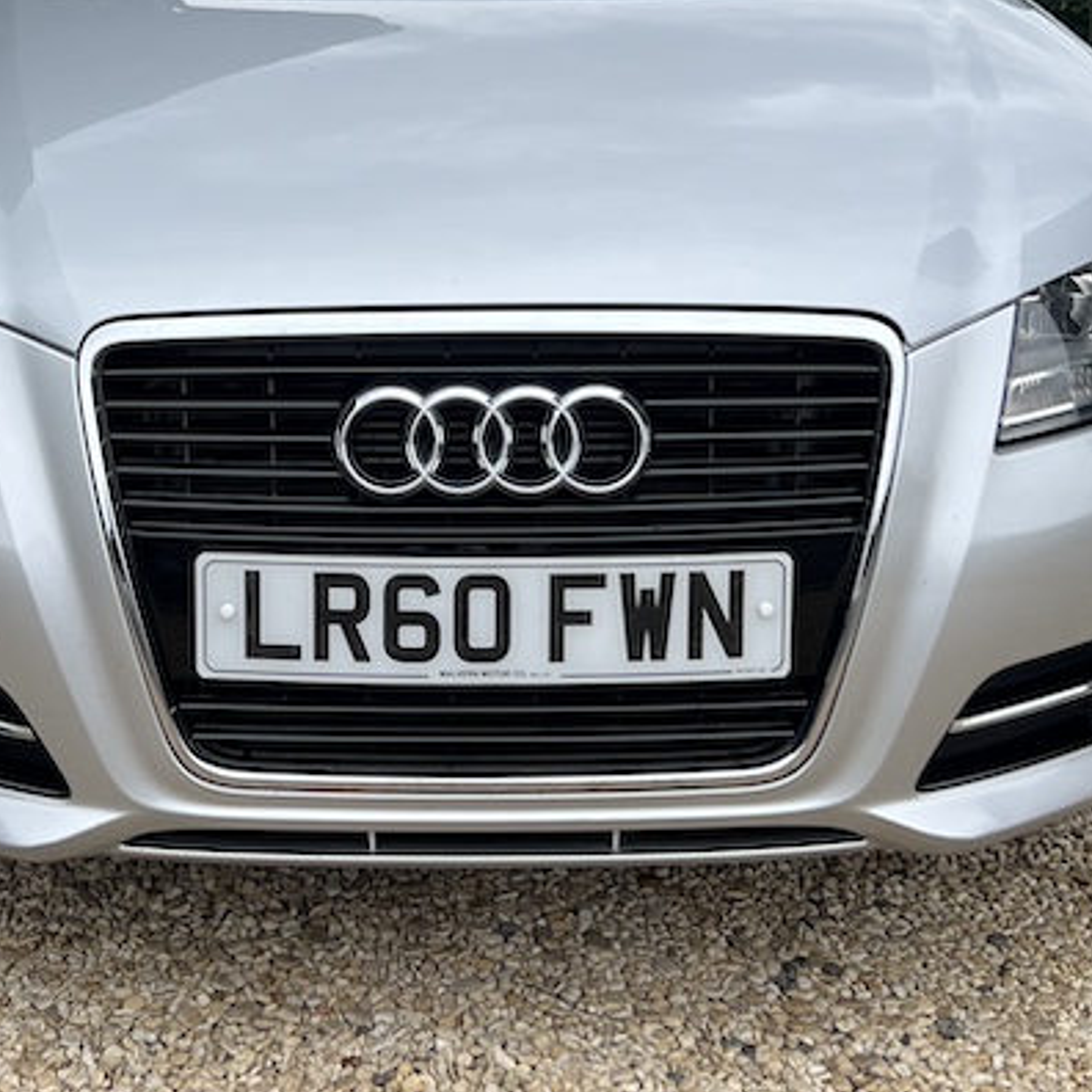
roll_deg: -0.3
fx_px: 2070
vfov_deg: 29.1
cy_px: 273
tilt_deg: -11.7
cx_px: 408
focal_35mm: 58
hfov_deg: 29.4
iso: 50
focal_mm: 5.7
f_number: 1.5
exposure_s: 1/1100
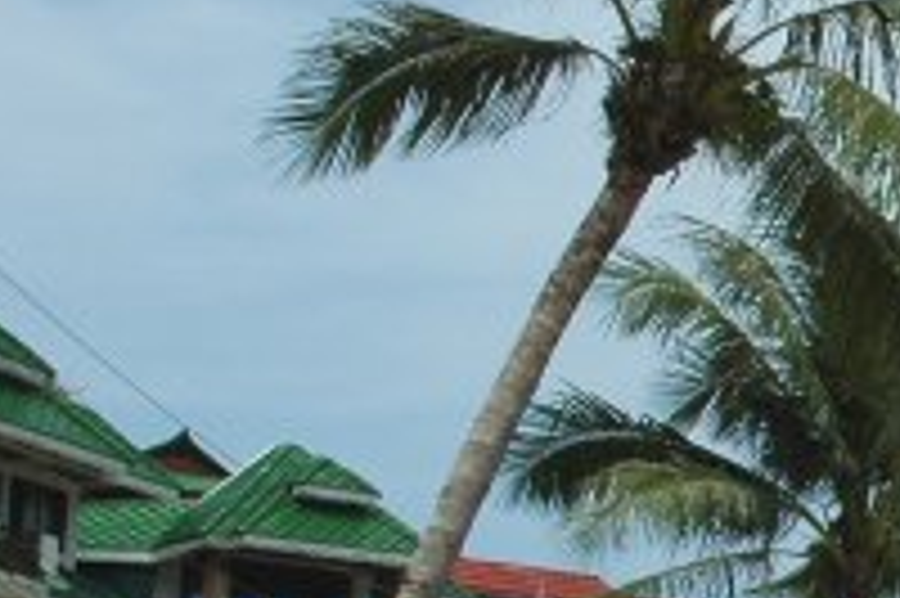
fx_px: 2698
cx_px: 1498
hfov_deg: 16.5
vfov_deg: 12.5
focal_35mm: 108
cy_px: 638
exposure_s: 1/500
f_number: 11
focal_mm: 18
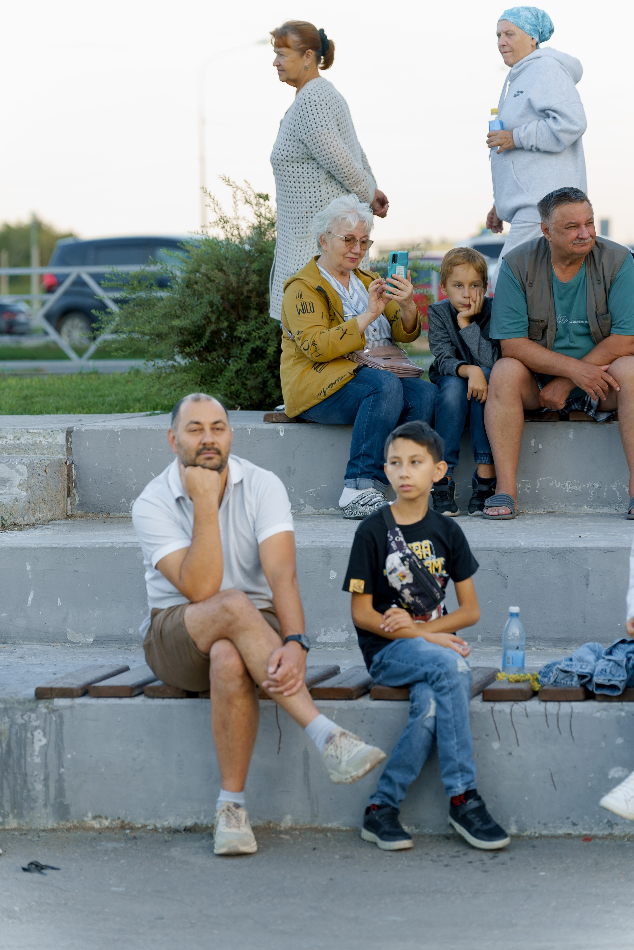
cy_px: 475
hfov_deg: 11.1
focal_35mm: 123
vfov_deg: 16.7
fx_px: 3249
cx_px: 317
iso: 320
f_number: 3.5
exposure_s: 1/200
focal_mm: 123
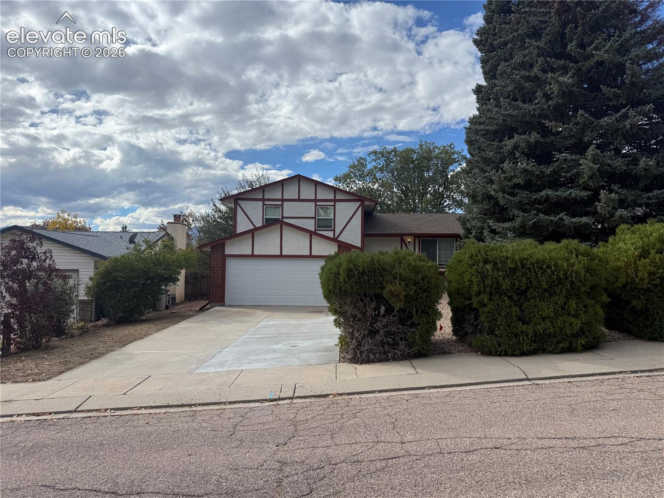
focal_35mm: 24
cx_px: 332
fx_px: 460
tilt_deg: +1.0
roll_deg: -1.4
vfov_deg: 56.8
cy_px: 249
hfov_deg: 71.6
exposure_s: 1/6711
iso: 80
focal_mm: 6.76
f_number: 1.78
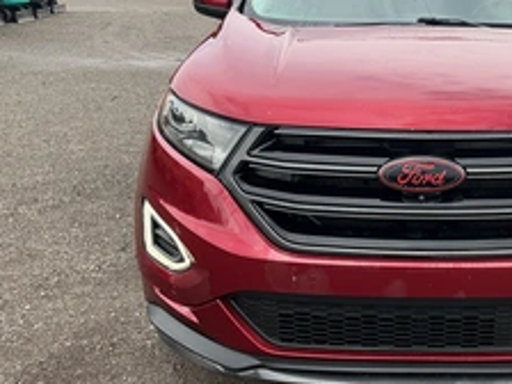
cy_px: 128
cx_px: 425
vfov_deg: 28.9
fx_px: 740
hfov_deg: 36.6
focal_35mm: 50
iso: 25
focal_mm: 3
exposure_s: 1/305
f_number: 1.8
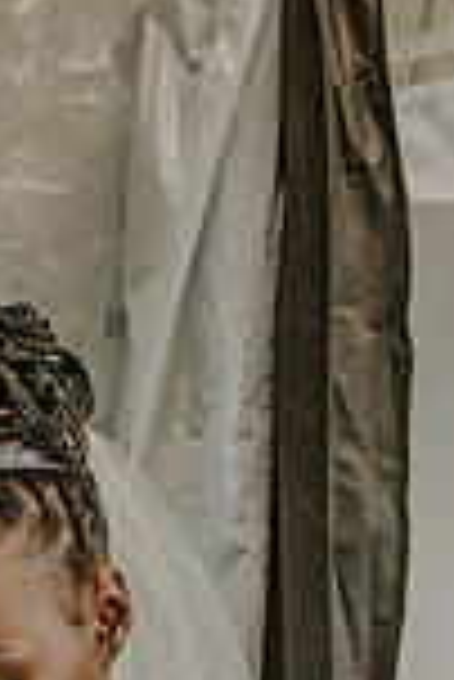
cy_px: 955
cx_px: -22
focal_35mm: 104
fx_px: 1963
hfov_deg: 13.0
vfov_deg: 17.9
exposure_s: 1/1000
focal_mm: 35
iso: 1800
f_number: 2.2
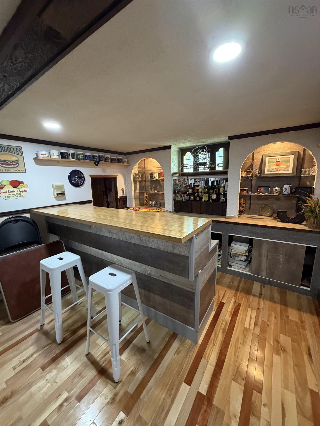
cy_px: 213
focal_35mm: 14
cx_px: 160
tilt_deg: -9.2
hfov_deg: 85.7
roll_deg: +0.9
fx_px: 173
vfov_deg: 102.1
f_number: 2.2
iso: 400
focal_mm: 2.22
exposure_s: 1/60
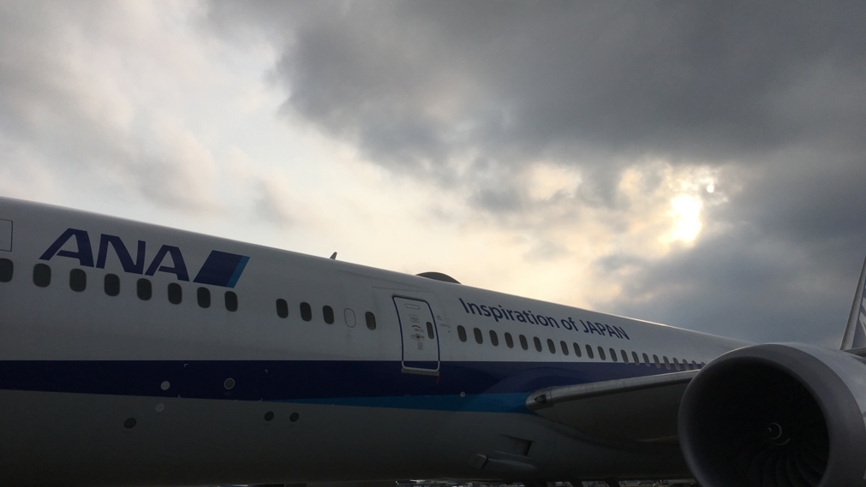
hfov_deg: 61.0
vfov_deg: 36.6
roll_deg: +0.9
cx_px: 429
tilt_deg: +15.4
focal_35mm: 32
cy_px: 273
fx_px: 735
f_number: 2.2
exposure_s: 1/3497
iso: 25
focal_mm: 4.15
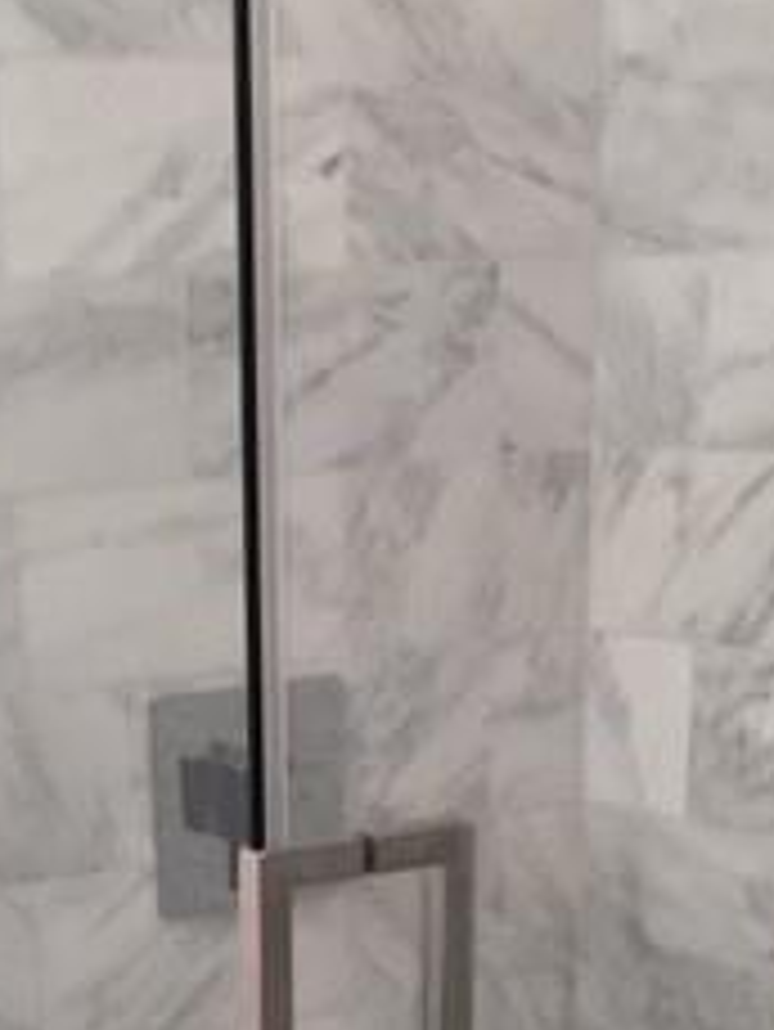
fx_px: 2413
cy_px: 1196
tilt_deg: -20.6
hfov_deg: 18.0
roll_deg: +0.8
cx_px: 86
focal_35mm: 81
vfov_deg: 22.4
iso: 32
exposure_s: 1/33
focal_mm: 4.15
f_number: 2.2
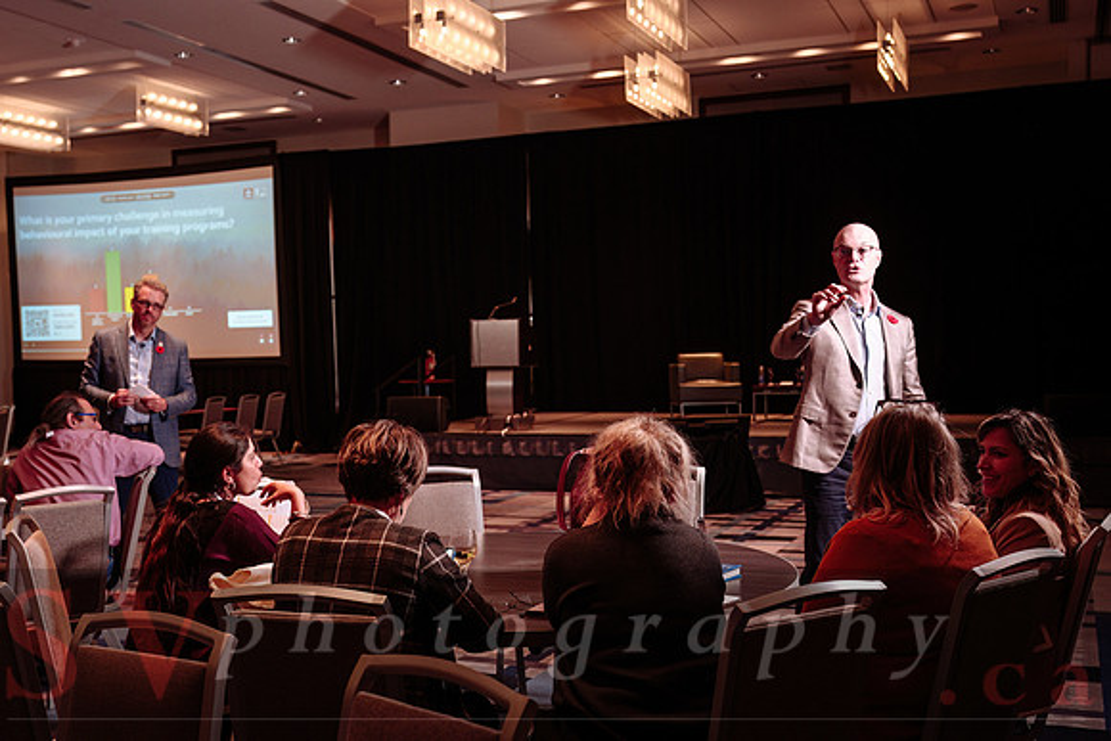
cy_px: 441
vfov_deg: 32.1
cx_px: 503
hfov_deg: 46.6
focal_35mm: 42
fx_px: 1287
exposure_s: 1/50
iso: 800
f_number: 4
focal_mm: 35
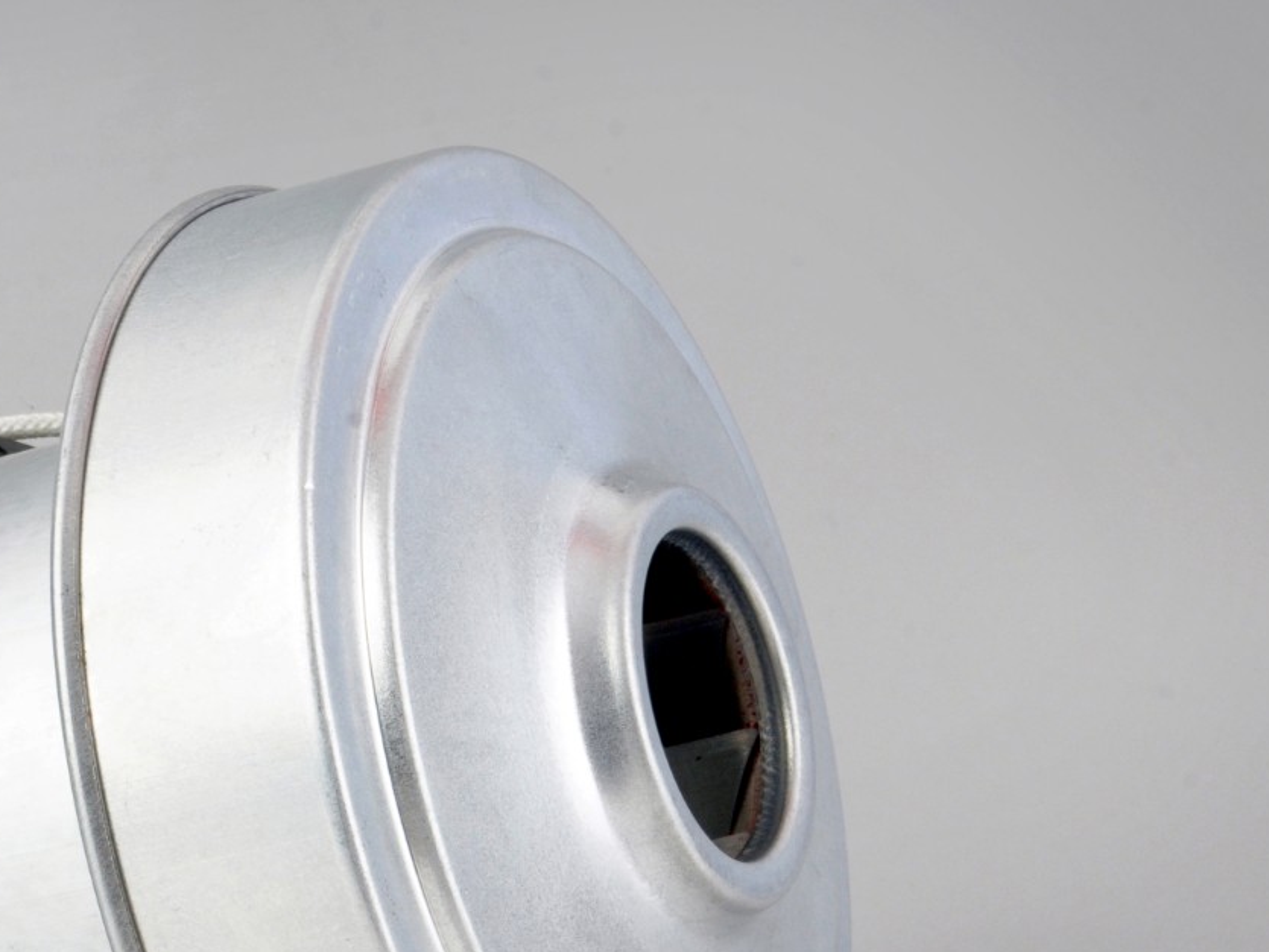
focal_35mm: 160
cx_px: 269
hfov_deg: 12.3
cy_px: 746
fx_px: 5868
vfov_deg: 9.3
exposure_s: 1/80
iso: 200
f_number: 20
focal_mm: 58
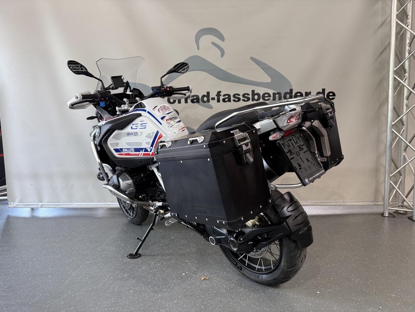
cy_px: 156
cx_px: 208
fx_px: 288
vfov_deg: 56.8
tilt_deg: -5.2
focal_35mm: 24
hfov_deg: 71.6
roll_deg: +1.0
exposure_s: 1/100
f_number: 1.78
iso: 100
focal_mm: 6.76
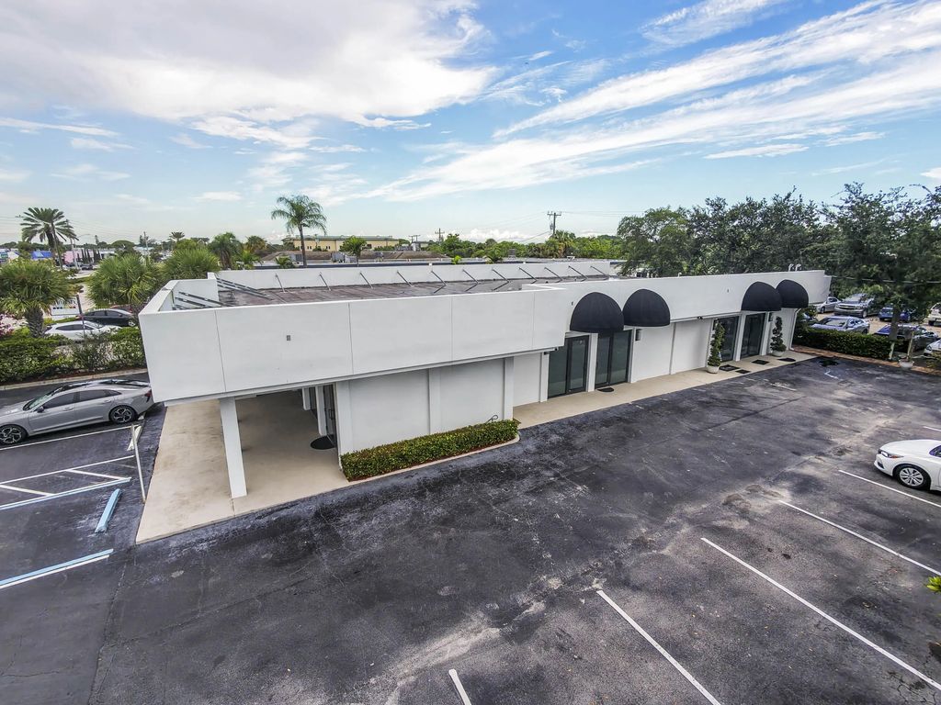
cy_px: 352
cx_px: 470
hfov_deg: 94.5
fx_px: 435
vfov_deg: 78.1
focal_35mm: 16
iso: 100
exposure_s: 1/350
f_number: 2.2
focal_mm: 3.05
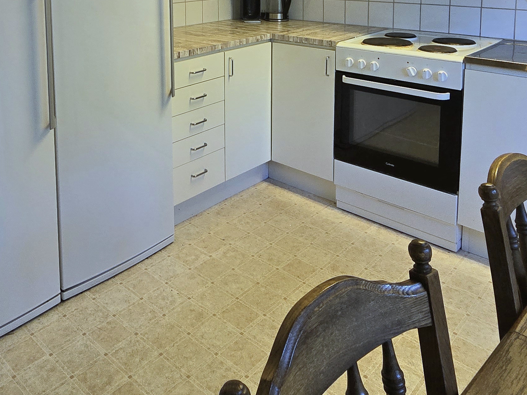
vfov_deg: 40.2
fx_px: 472
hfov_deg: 57.3
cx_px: 184
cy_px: 4
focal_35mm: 31
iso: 100
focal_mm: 2.2
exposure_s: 1/100
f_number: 2.2
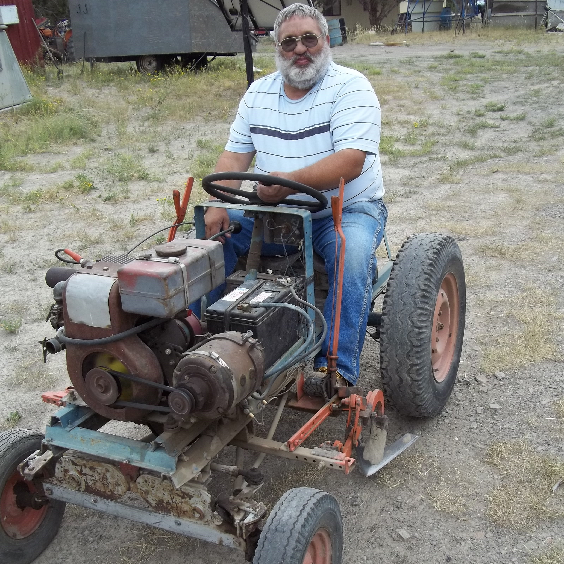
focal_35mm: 38
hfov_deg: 43.9
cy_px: 295
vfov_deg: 43.8
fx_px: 700
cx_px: 284
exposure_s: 1/400
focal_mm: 5.7
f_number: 2.9
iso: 64
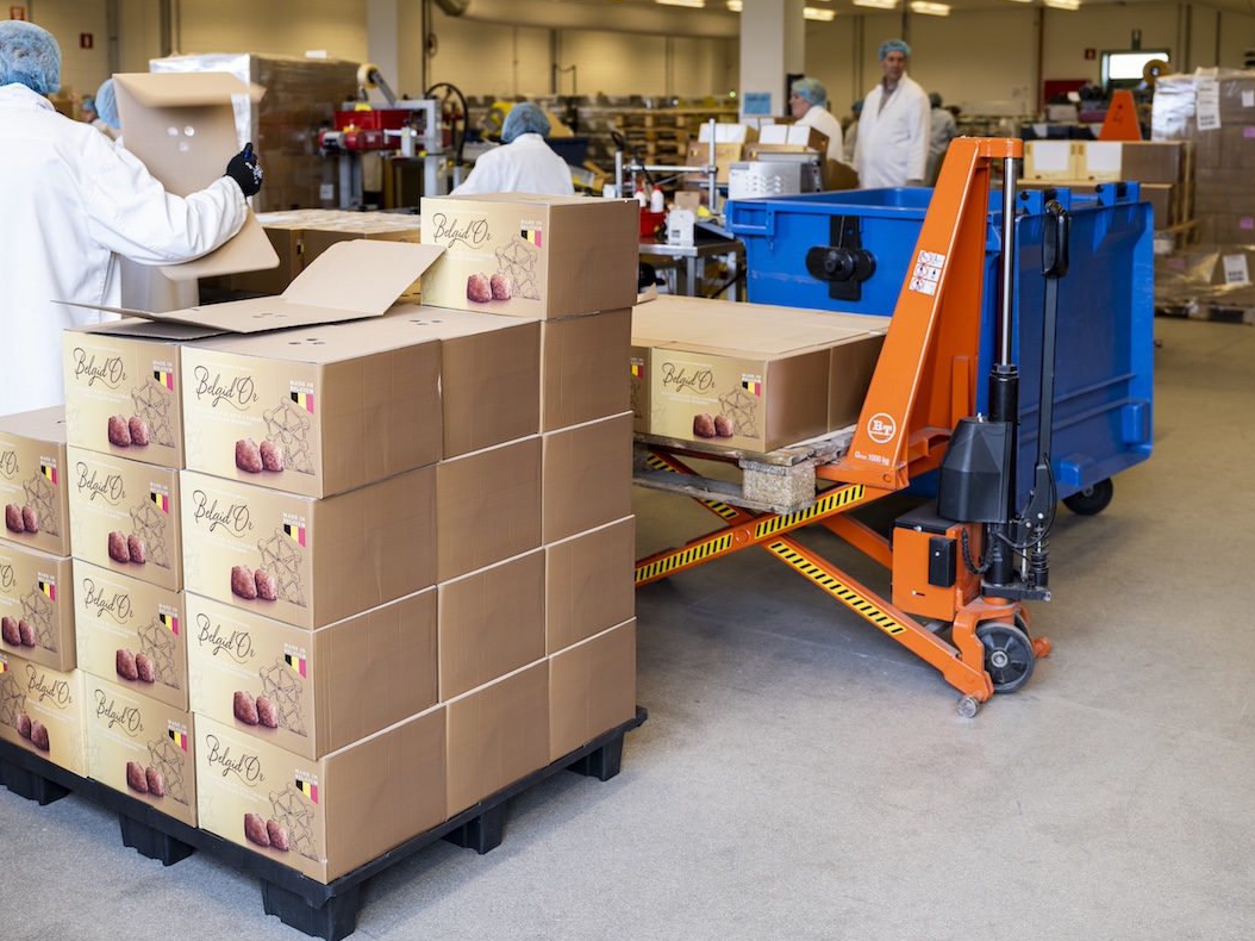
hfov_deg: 45.7
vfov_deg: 35.1
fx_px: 1486
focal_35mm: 41
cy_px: 425
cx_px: 555
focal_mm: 45.9
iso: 400
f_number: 4
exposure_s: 1/40
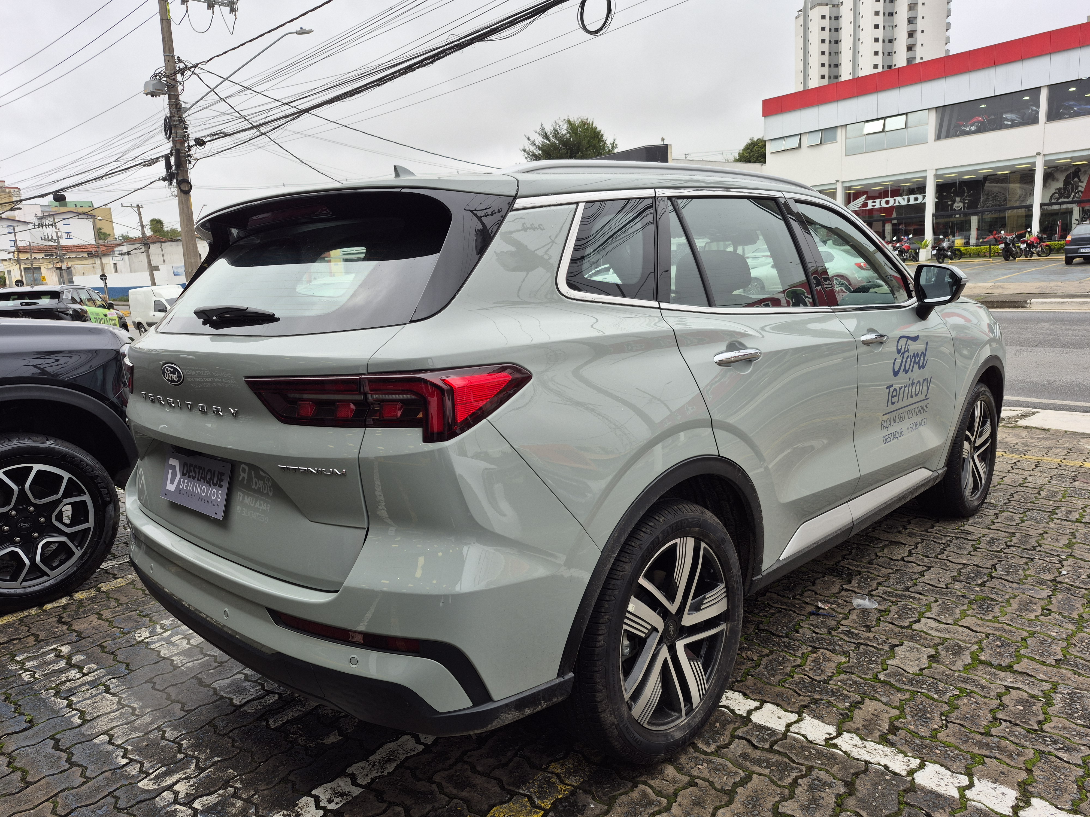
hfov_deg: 73.9
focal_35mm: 23
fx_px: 724
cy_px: 408
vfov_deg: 58.9
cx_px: 545
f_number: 1.8
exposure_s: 1/362
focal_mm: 5.4
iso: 25
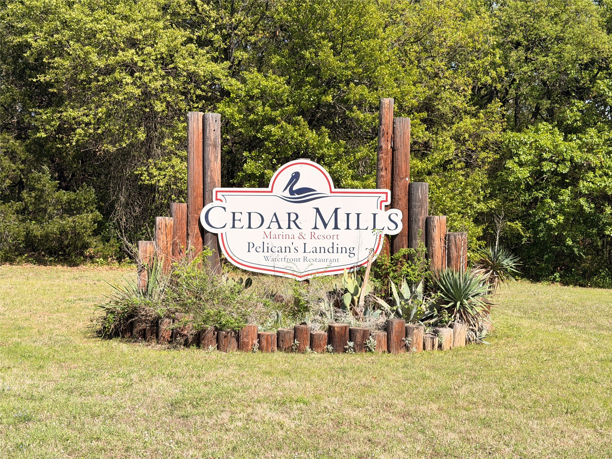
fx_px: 849
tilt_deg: -0.5
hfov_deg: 39.7
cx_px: 306
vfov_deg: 30.3
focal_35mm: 48
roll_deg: +1.2
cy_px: 230
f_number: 1.78
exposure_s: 1/4878
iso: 64
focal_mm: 6.76
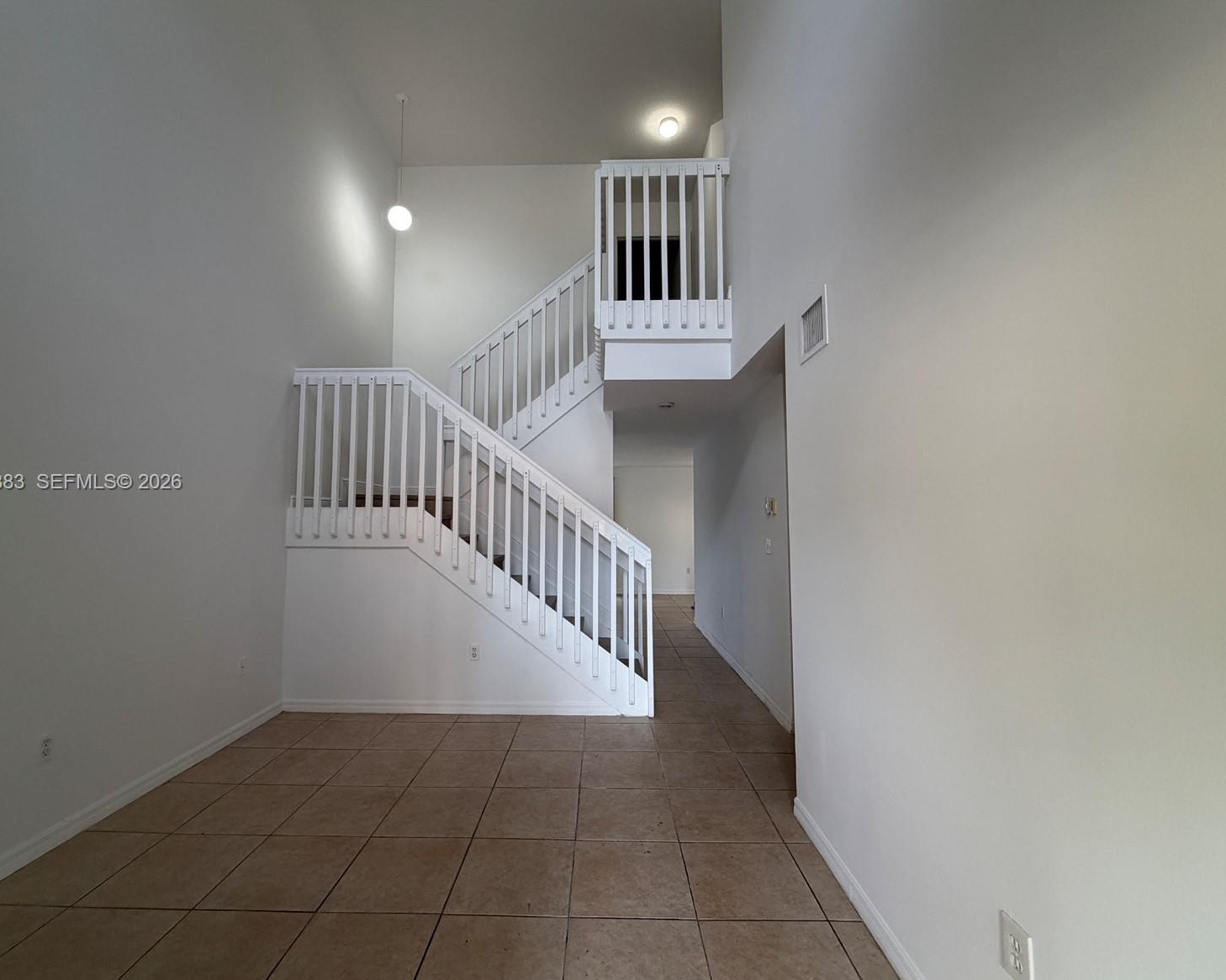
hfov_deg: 96.8
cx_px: 593
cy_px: 483
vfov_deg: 84.0
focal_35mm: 15
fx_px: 544
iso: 250
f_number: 2.2
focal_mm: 2.22
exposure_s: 1/120
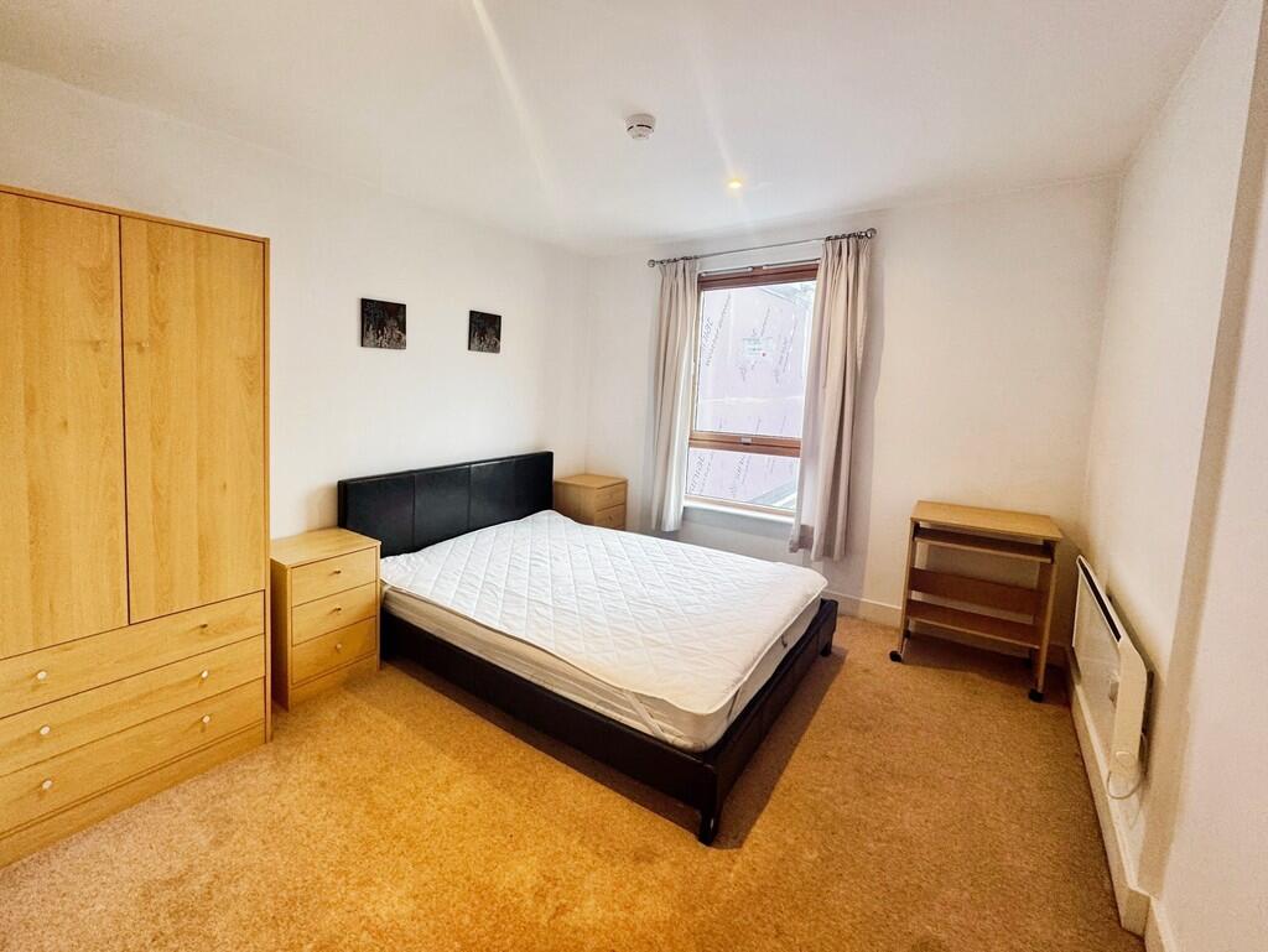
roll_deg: -1.1
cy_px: 476
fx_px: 513
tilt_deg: -7.1
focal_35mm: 14
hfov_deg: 102.0
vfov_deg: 85.7
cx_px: 634
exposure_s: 1/100
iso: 160
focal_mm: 2.22
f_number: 2.2
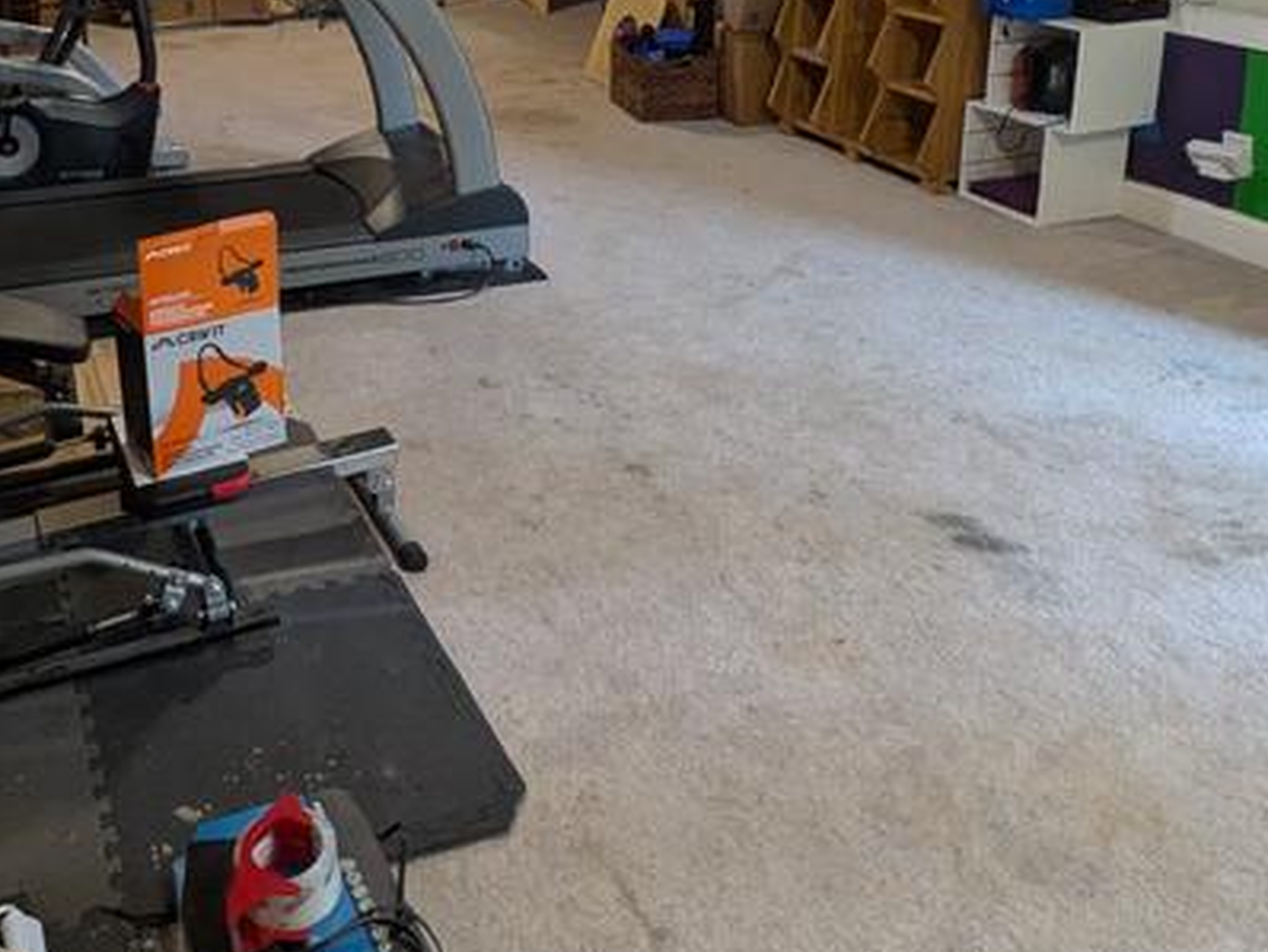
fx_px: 1319
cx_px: 299
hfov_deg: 49.1
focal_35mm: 36
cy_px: 32
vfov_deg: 36.3
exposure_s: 1/40
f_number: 2.2
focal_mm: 1.83
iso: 288
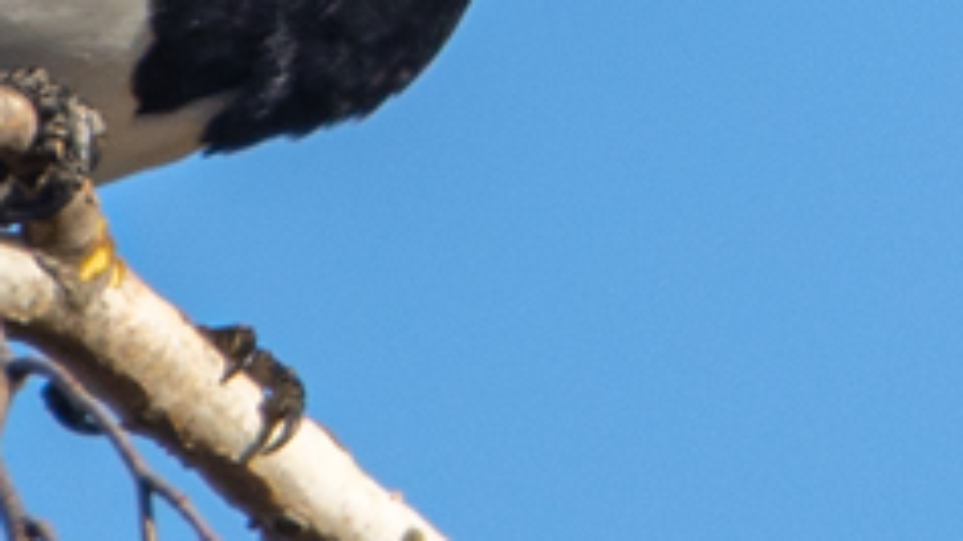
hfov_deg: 0.5
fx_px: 122039
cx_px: 33
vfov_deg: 0.3
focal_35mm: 4782
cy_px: 411
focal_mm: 600
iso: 280
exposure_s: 1/1000
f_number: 7.1
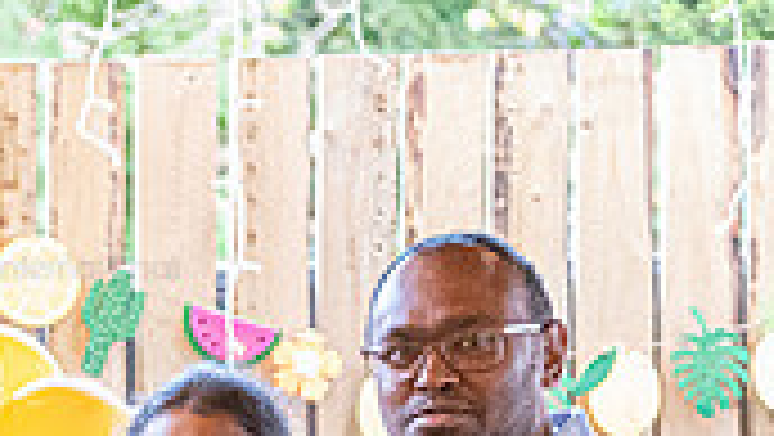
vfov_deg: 4.5
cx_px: -360
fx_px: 5442
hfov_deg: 8.0
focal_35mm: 265
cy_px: 856
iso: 3200
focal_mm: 50
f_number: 2.8
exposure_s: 1/60
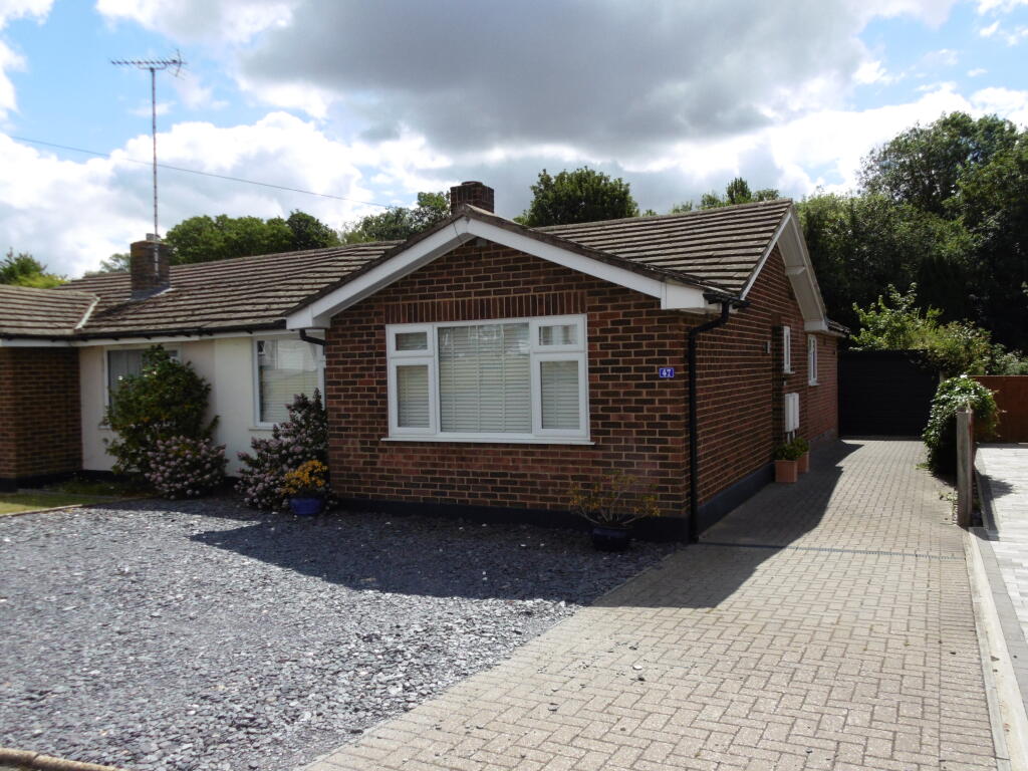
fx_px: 861
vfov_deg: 48.2
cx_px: 514
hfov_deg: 61.7
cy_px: 386
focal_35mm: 29
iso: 100
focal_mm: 5.3
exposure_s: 1/200
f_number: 9.3
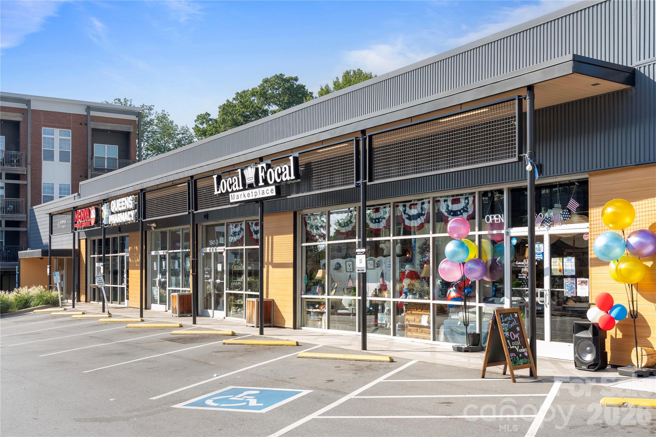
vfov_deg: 34.2
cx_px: 328
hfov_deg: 49.6
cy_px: 218
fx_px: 711
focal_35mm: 39
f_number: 9
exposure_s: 1/50
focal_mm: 39
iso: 160
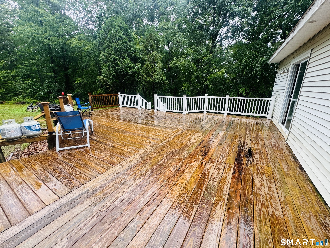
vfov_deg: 85.7
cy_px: 124
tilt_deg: -15.2
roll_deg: -0.3
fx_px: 133
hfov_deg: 102.1
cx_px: 165
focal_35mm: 14
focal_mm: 2.22
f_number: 2.2
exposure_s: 1/124
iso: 40
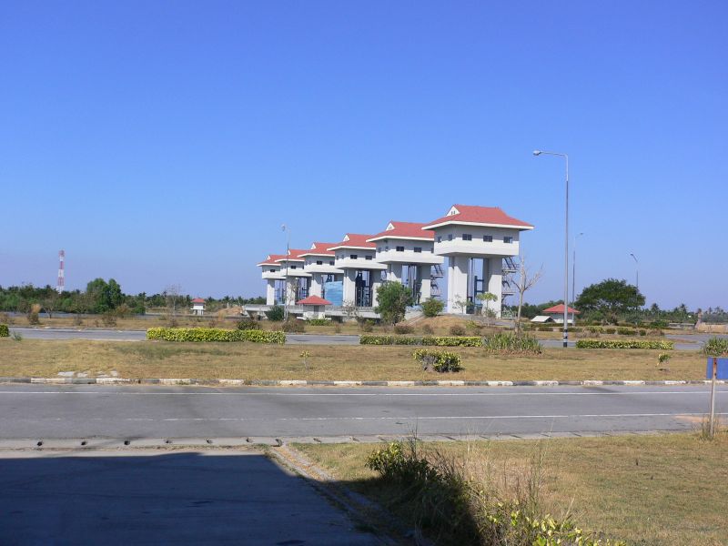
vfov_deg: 35.1
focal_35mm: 41
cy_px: 273
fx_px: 862
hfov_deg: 45.8
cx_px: 364
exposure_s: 1/500
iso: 80
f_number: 6.1
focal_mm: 6.8
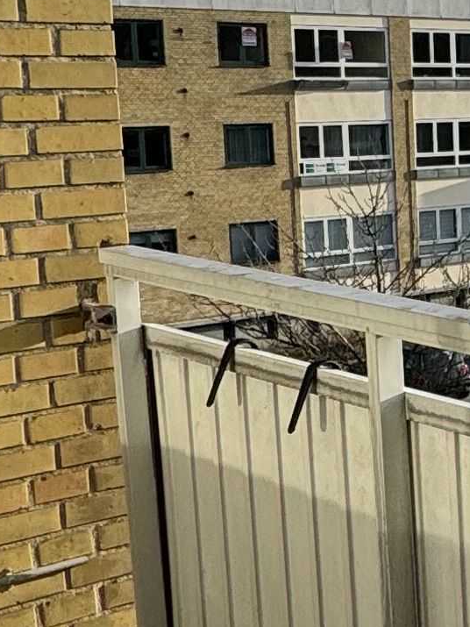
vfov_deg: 24.7
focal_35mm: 79
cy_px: 281
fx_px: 1431
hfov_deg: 15.1
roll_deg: -1.2
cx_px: 937
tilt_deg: -8.5
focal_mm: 2.22
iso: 50
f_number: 2.2
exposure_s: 1/1927
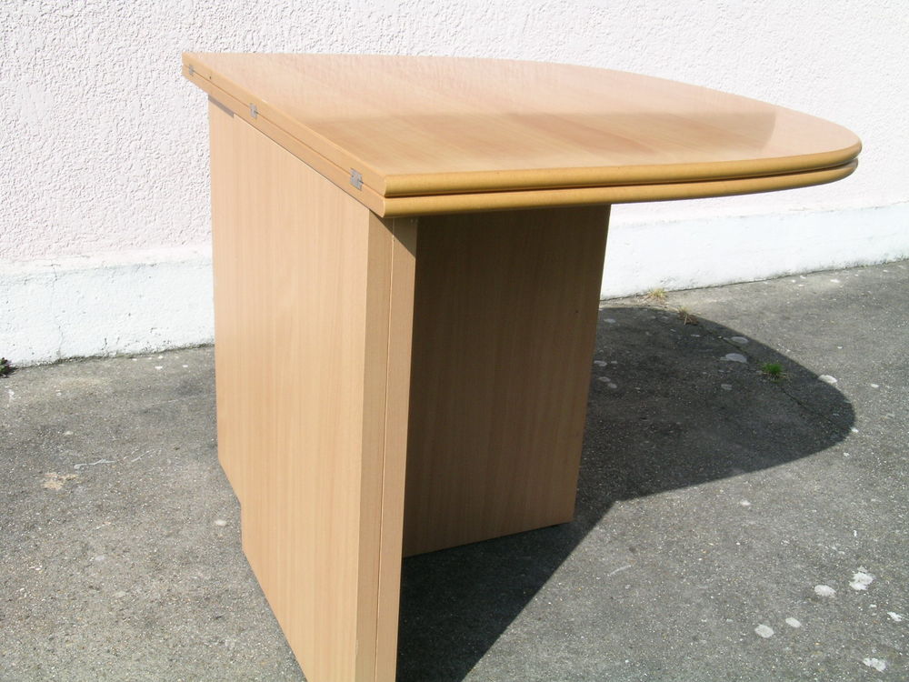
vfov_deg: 36.8
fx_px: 1024
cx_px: 454
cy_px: 341
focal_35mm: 39
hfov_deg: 47.9
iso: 50
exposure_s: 1/210
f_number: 7
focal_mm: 8
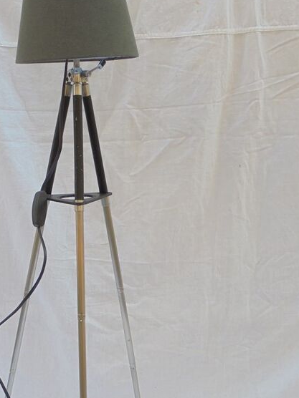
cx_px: 90
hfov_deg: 26.3
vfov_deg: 34.6
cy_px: 267
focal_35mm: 55
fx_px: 633
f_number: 4
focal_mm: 6.1
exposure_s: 1/125
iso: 100
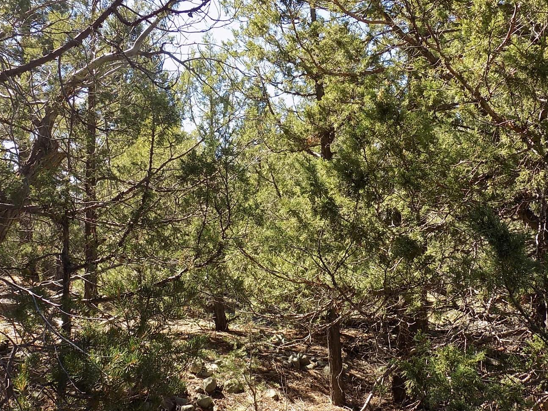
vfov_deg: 38.5
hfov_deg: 50.1
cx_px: 271
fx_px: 586
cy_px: 246
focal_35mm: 37
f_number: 3.3
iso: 80
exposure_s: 1/200
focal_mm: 5.3
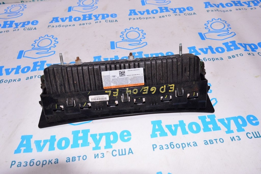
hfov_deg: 67.4
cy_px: 87
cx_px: 130
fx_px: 196
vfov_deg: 47.9
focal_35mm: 27
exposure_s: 1/200
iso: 1600
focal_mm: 18
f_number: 8
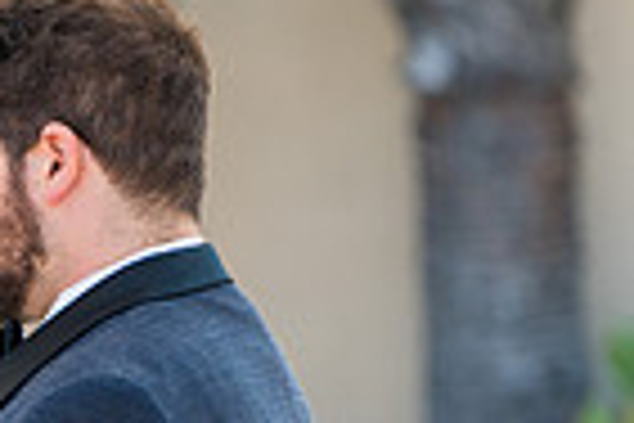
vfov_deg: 1.7
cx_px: -436
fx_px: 14528
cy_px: 538
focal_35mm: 825
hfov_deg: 2.5
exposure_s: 1/1000
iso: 200
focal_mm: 200
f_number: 2.8
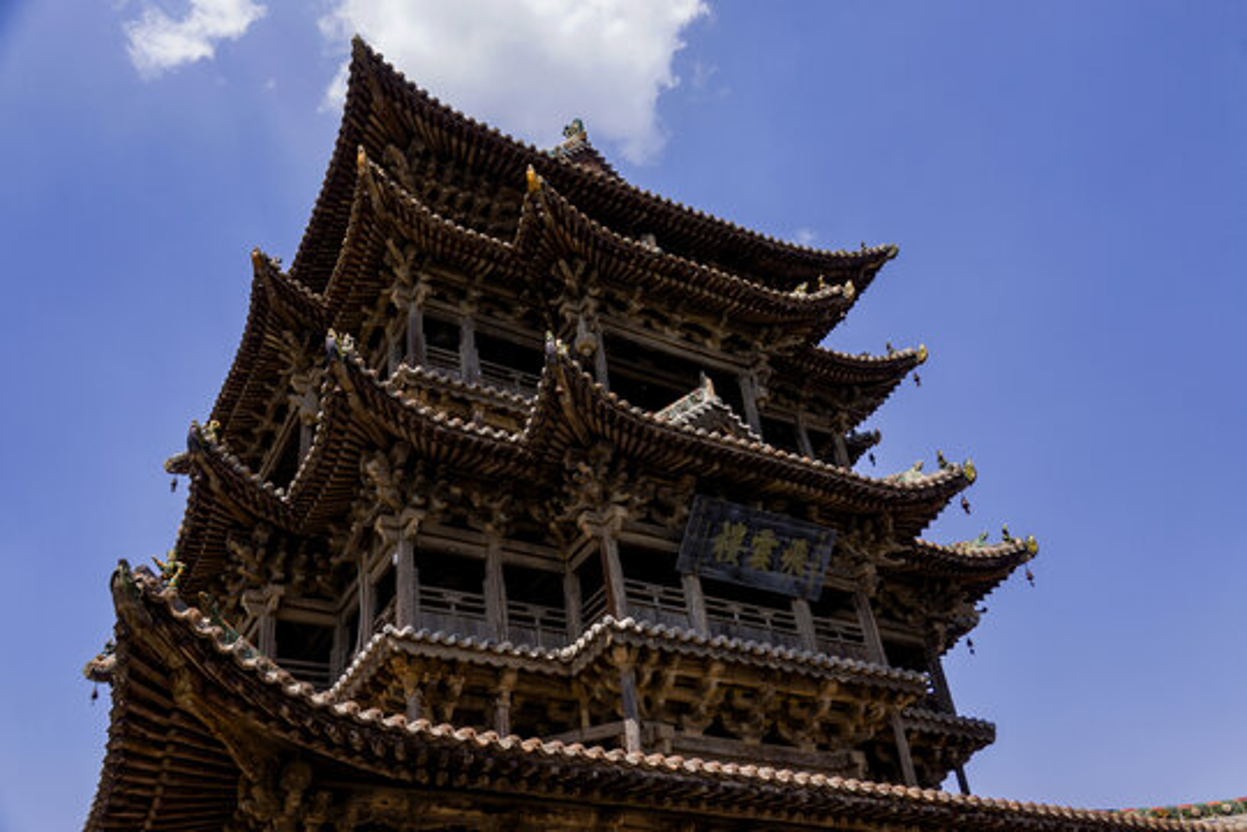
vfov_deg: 42.3
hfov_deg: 60.3
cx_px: 624
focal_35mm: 31
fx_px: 1074
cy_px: 416
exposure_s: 1/1250
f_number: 2.8
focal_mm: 11.51
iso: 100
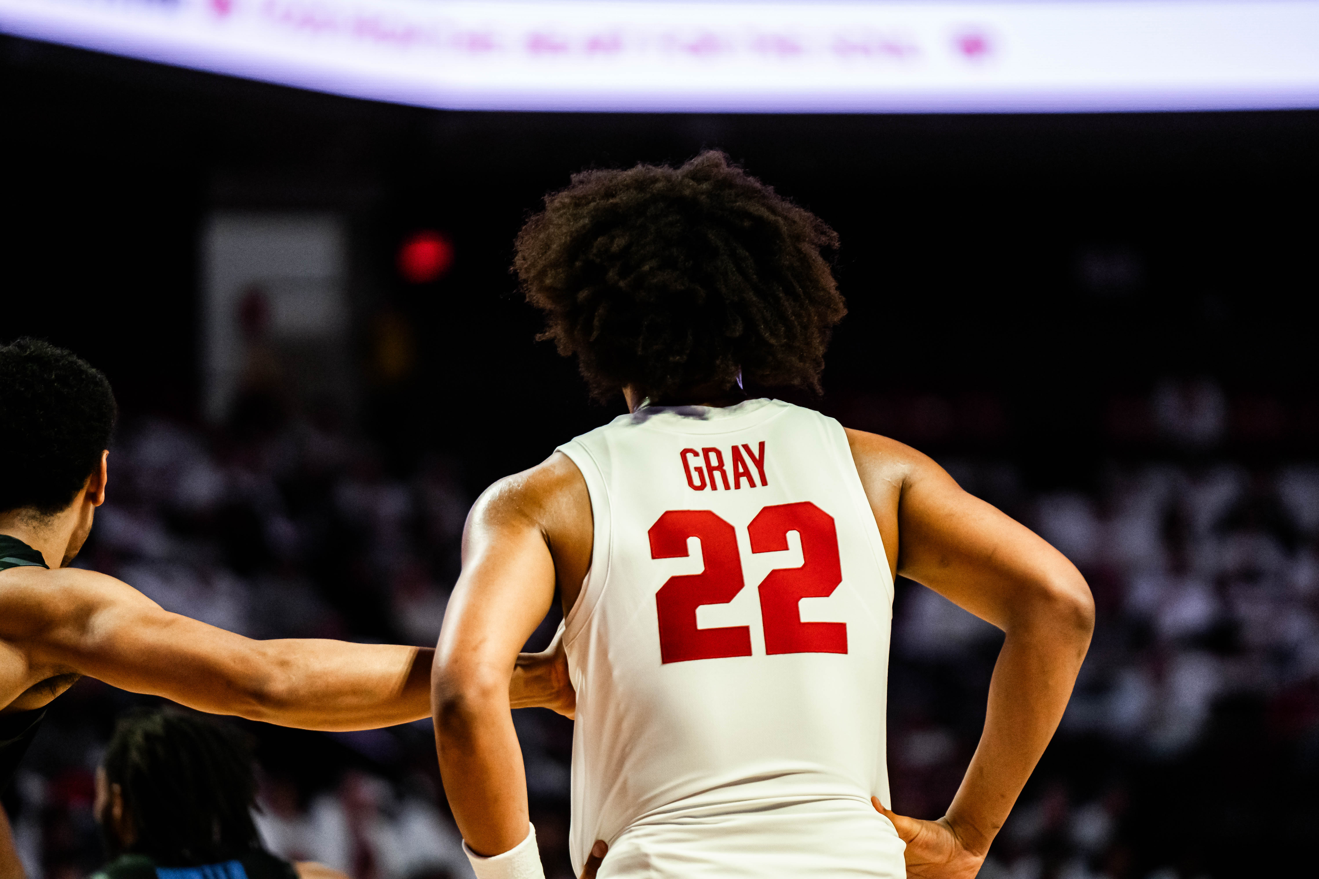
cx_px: 660
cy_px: 440
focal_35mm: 200
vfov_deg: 6.9
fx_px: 7327
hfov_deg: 10.3
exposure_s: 1/2000
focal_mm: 200
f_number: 2.8
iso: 5000
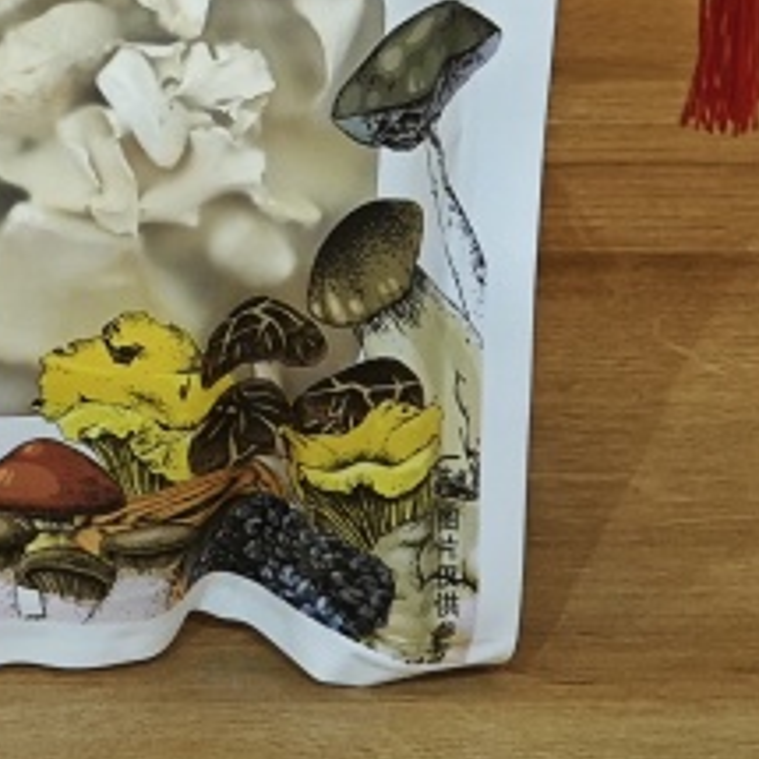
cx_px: -561
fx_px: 6127
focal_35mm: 247
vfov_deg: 7.1
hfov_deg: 6.9
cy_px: -64
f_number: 2
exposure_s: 1/100
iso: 320
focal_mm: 7.06
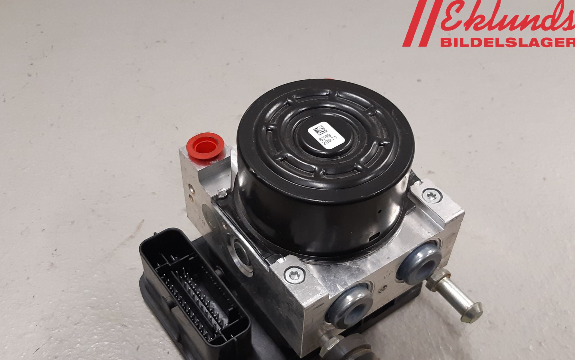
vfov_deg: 44.3
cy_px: 218
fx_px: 439
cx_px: 285
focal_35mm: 28
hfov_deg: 66.5
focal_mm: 3.93
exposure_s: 1/50
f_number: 1.7
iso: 160
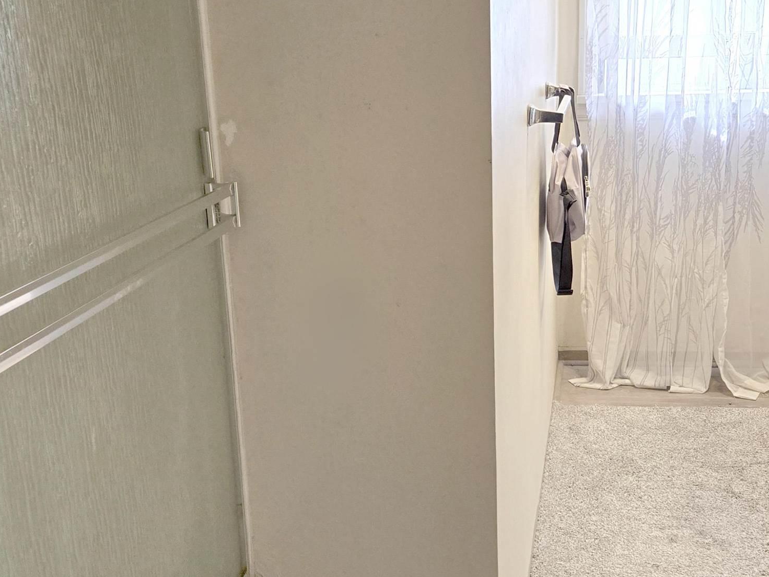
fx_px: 1066
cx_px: 472
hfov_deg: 39.4
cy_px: 290
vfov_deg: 30.3
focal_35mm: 48
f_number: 1.8
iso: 200
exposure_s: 1/120
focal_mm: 5.4
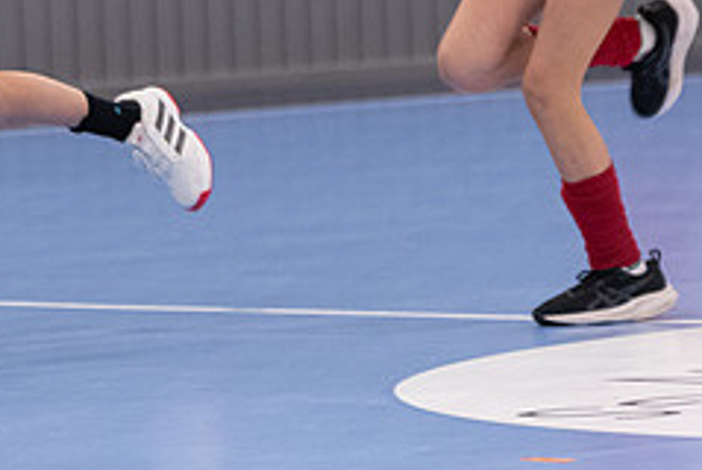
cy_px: -46
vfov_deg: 2.5
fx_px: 10640
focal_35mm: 545
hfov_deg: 3.8
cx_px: -132
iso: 4000
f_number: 3.2
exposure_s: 1/500
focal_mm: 150
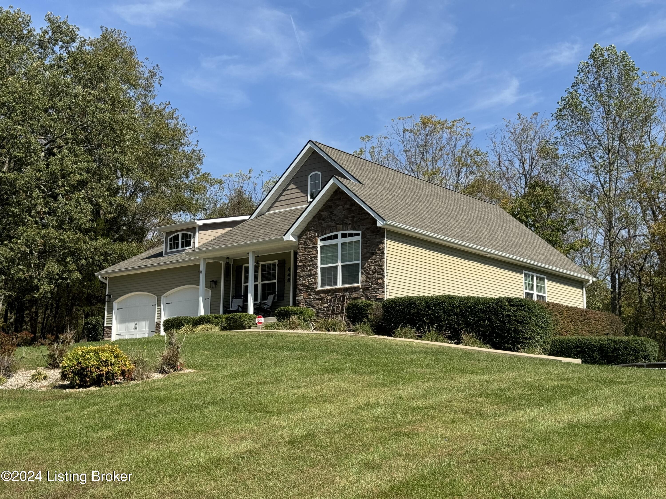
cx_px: 333
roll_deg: -2.2
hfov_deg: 39.7
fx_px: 924
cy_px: 250
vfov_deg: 30.3
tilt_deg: +9.3
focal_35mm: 48
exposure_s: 1/3610
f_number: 1.78
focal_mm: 6.76
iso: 64
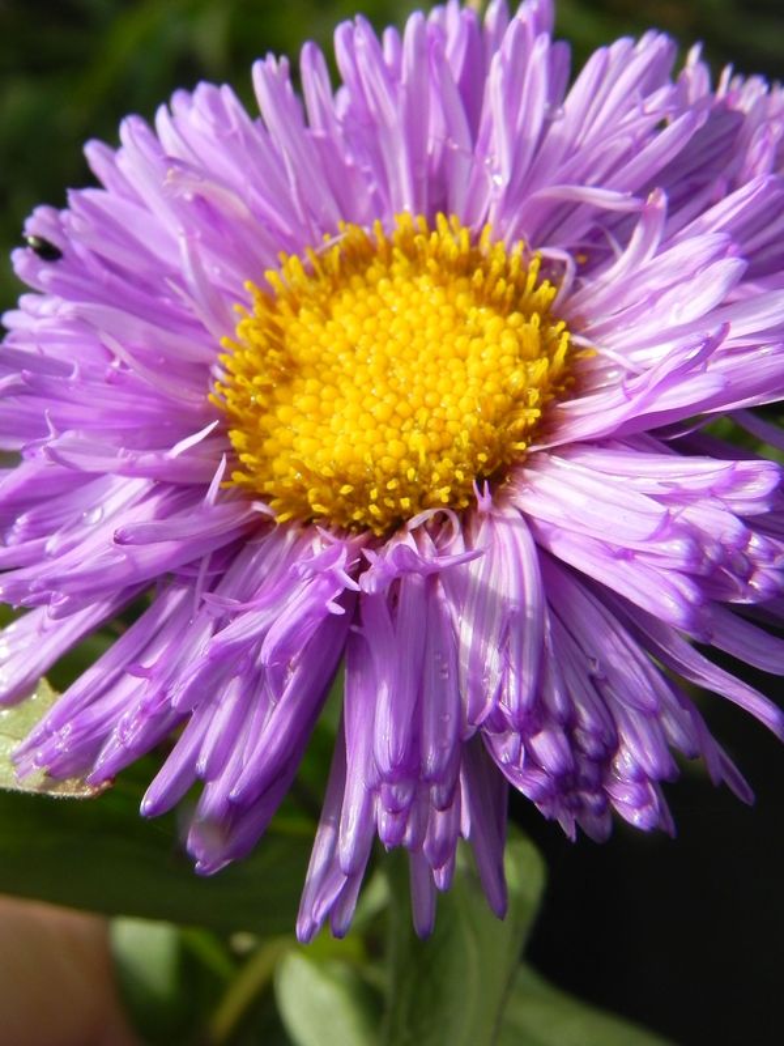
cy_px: 523
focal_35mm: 58
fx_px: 1751
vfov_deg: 33.2
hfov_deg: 25.2
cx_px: 392
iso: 160
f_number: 7.1
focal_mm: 10.3
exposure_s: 1/200
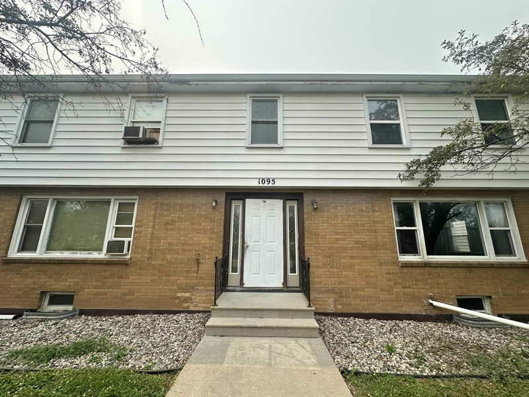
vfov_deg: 85.7
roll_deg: -0.7
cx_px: 264
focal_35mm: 14
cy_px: 198
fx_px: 214
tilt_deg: +12.7
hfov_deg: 102.1
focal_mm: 2.22
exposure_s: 1/1319
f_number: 2.2
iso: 50
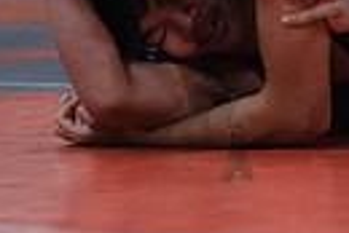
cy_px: -125
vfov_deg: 4.6
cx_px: 236
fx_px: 2863
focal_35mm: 295
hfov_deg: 7.0
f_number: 3.2
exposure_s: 1/400
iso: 8000
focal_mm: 66
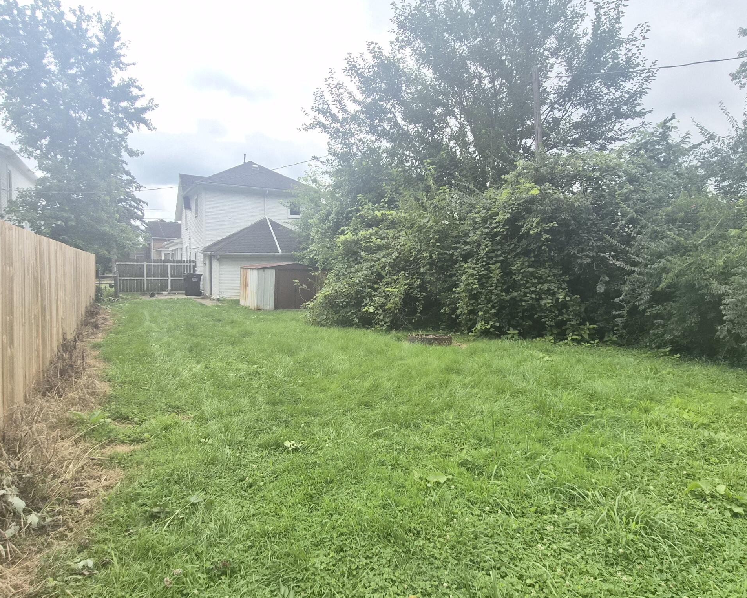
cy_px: 296
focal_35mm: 20
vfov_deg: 68.1
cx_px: 368
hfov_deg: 80.4
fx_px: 442
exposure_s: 1/708
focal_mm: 1.7
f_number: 2.2
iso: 25
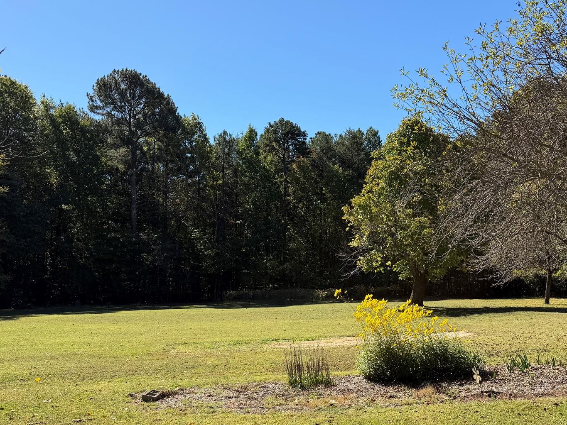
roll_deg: -1.4
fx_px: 590
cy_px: 271
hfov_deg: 50.7
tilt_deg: +2.0
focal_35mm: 36
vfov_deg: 39.3
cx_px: 361
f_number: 1.78
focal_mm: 6.76
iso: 80
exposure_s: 1/2611
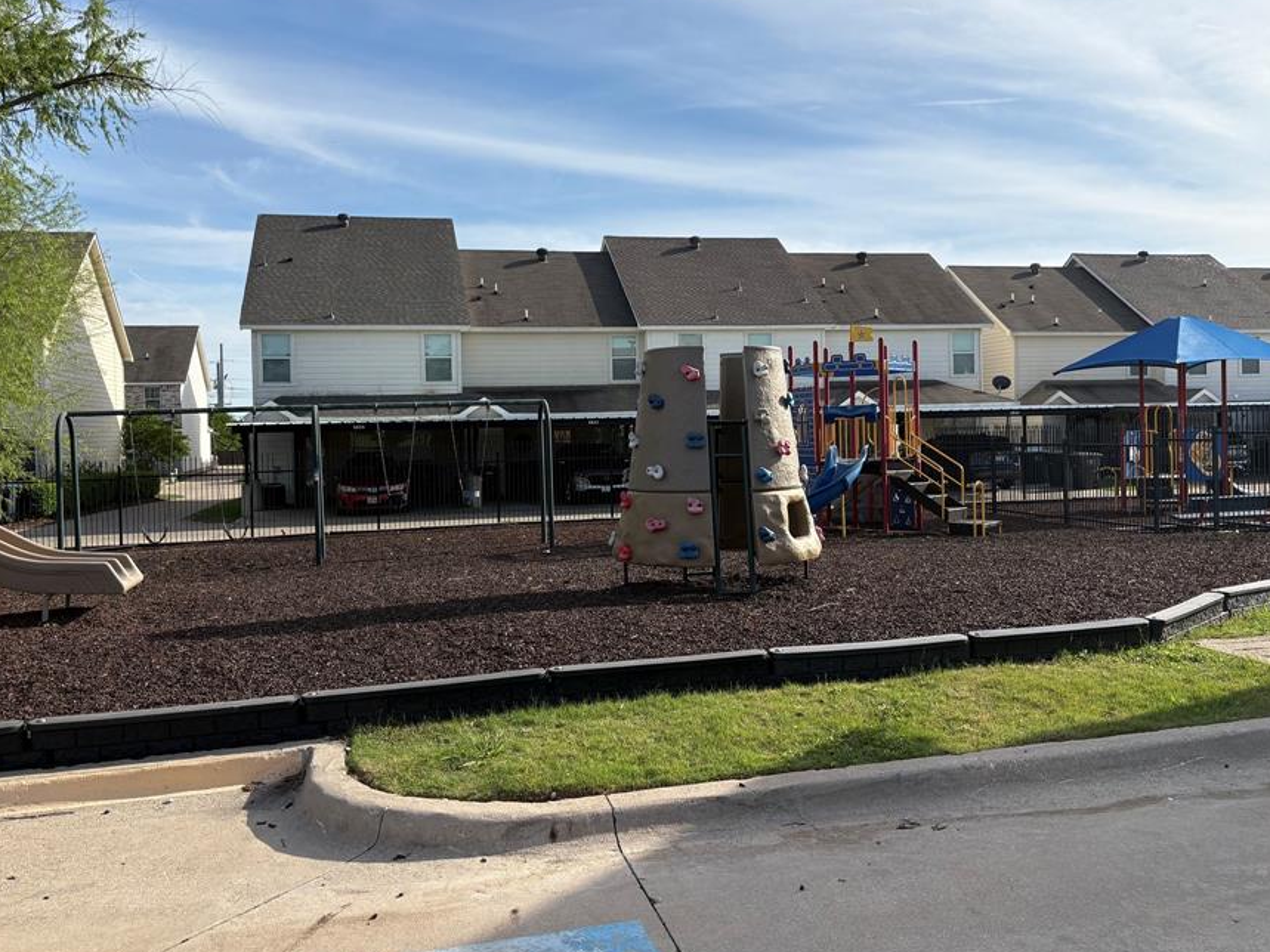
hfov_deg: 58.4
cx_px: 624
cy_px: 429
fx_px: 1137
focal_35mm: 31
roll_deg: +1.2
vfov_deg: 45.4
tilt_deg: -0.2
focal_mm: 5.96
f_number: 1.6
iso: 50
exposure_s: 1/3831
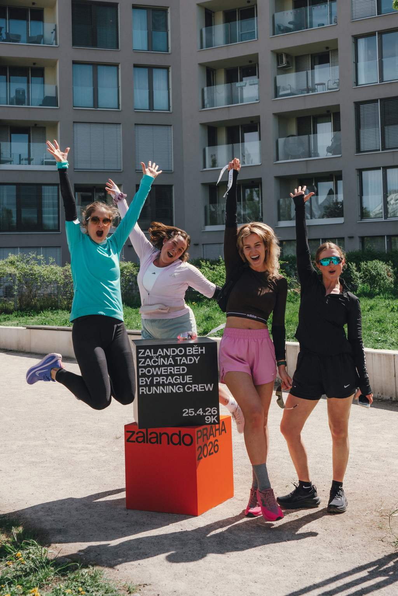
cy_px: 298
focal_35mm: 41
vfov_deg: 47.4
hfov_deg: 32.6
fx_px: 680
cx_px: 199
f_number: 5
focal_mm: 41
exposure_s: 1/800
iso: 125
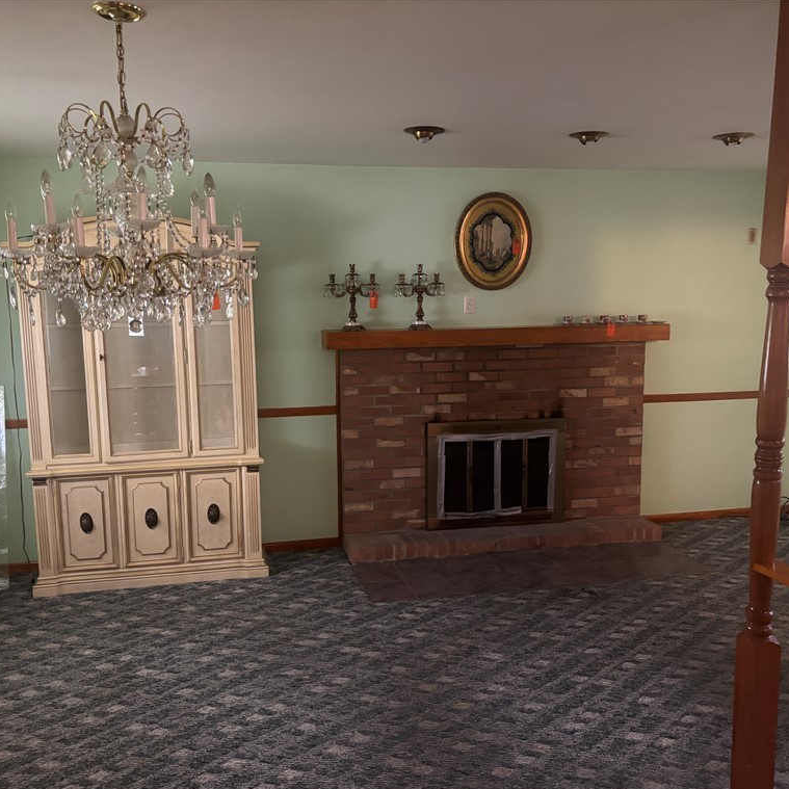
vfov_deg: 52.5
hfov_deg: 52.5
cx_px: 362
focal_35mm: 31
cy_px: 397
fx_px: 799
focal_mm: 5.96
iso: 640
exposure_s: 1/30
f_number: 1.6
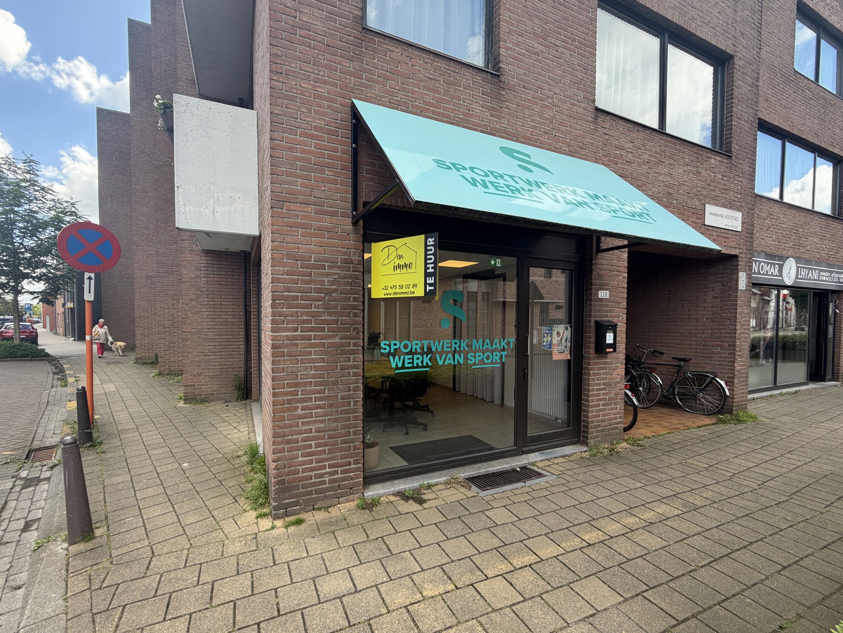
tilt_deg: -2.2
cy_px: 333
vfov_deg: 81.7
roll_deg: +0.7
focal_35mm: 15
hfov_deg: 98.1
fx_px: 365
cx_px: 402
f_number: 2.2
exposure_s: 1/329
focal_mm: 2.22
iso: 50
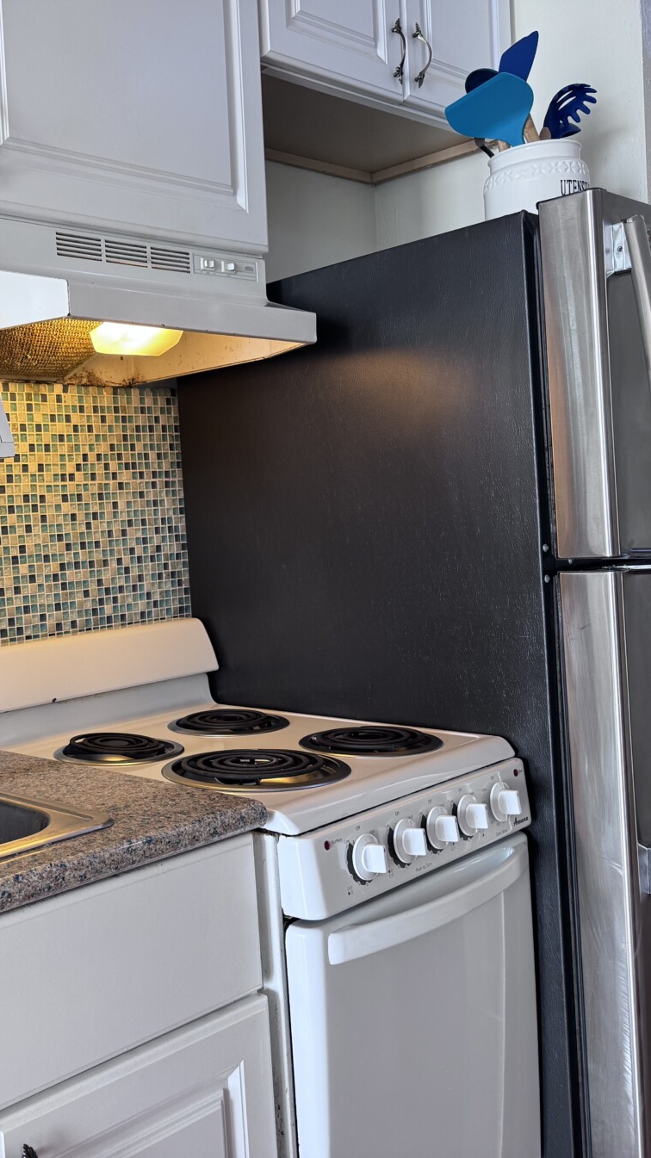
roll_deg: +4.1
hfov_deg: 31.5
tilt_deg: -3.2
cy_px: 578
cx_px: 22
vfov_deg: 56.6
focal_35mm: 35
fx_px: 1075
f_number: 1.78
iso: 100
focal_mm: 6.76
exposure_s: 1/120
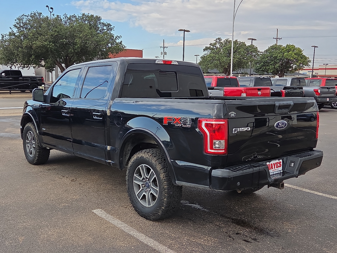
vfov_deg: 38.7
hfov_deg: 50.1
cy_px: 126
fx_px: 360
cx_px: 168
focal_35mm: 37
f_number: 1.8
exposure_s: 1/476
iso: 25
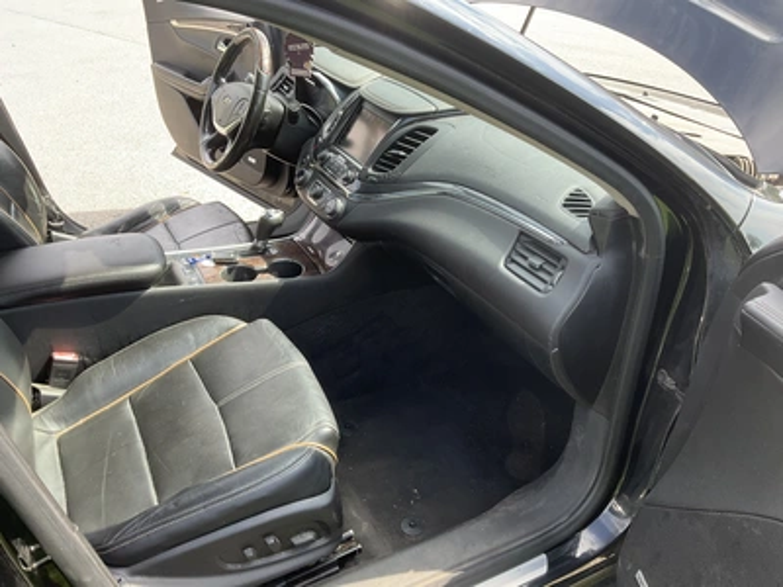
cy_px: 294
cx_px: 392
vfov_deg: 48.2
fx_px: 656
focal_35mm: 29
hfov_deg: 61.7
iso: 25
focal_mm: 3
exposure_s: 1/215
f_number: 1.8
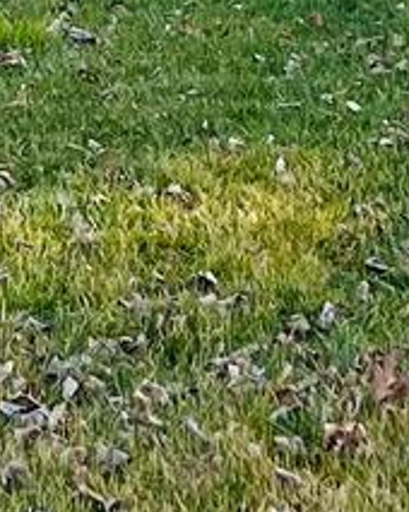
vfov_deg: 7.5
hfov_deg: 6.3
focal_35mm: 244
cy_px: -639
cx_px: -140
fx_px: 3697
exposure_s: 1/1901
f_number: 1.5
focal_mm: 5.7
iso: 50
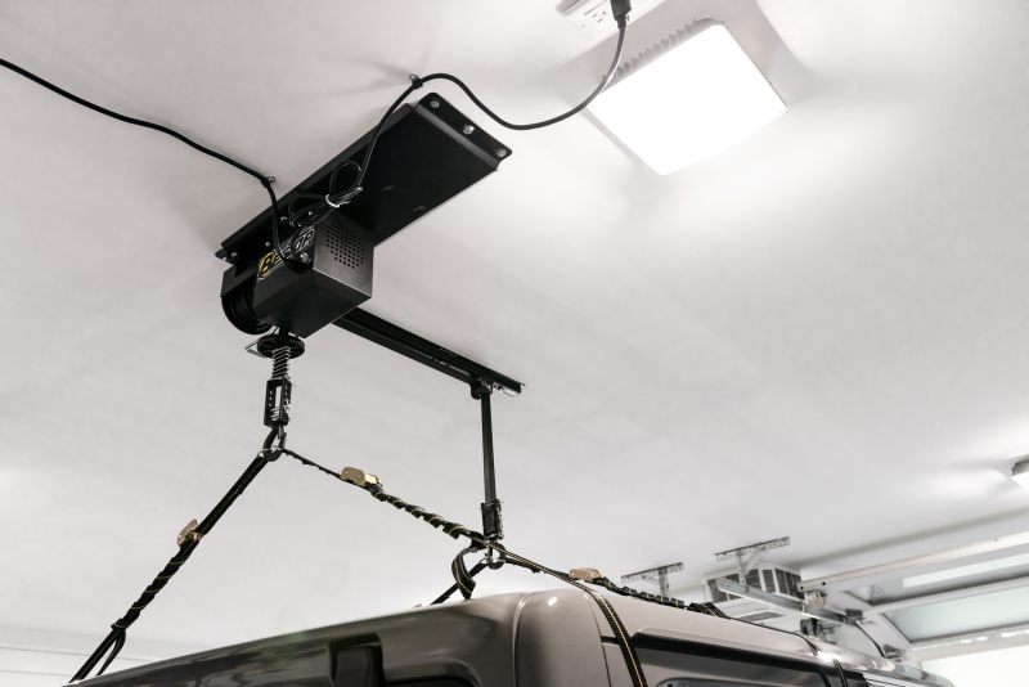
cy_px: 344
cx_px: 514
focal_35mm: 31
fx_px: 886
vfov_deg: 42.4
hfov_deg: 60.3
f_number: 5.6
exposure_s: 1/100
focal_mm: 31
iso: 800
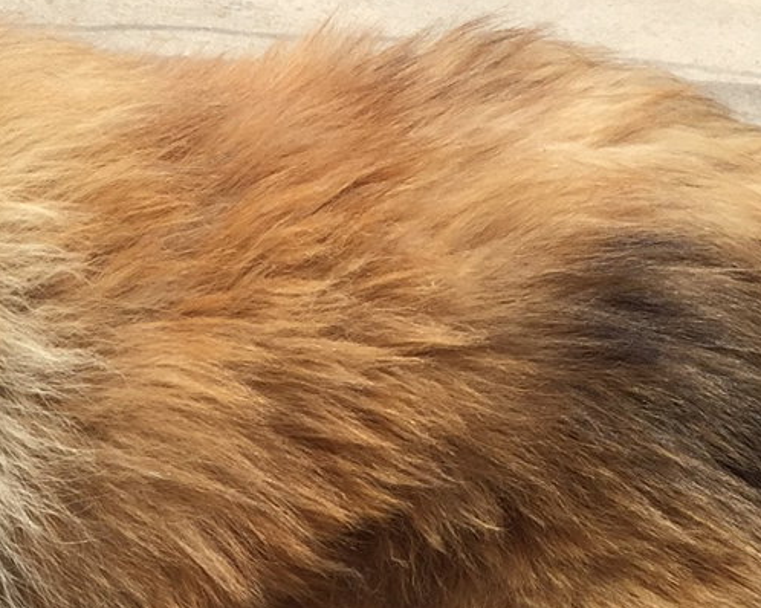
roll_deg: -5.2
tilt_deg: -33.2
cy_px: 628
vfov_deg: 16.5
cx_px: -53
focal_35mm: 91
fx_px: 2049
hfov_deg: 20.2
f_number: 2.2
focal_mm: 4.15
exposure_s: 1/1721
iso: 32
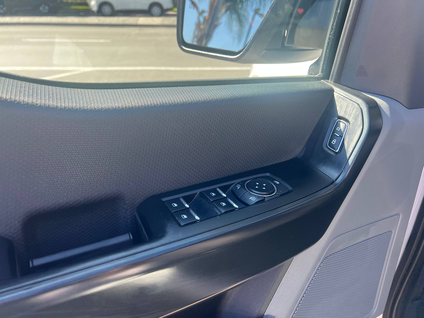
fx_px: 318
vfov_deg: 53.1
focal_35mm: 26
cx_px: 212
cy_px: 159
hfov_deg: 67.3
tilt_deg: -28.1
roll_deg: -0.9
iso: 50
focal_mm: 5.7
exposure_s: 1/407
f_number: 1.5
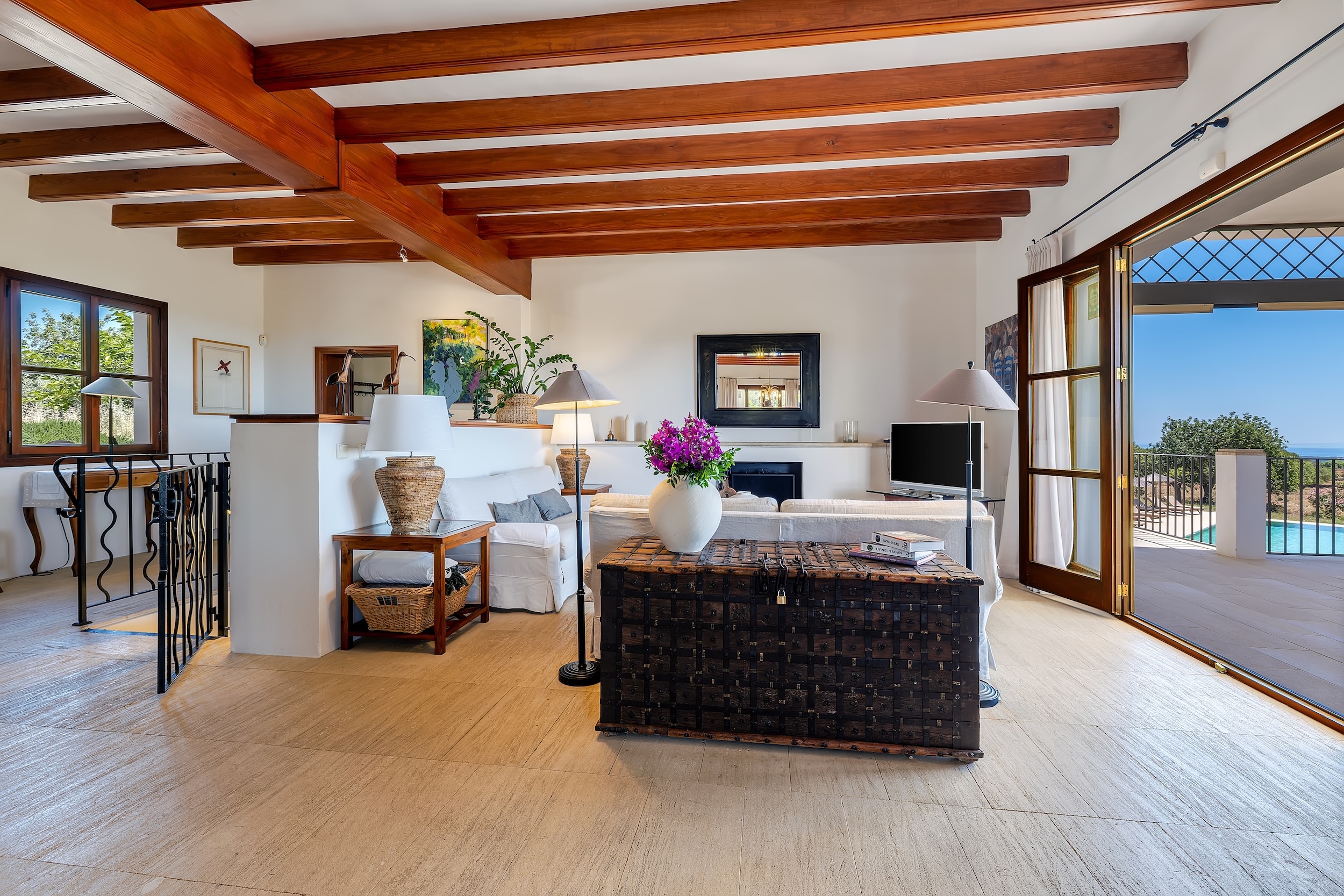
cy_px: 448
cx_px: 672
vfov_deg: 77.3
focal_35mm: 15
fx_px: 560
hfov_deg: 100.4
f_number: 8
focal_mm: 10
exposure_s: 1/30
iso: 200
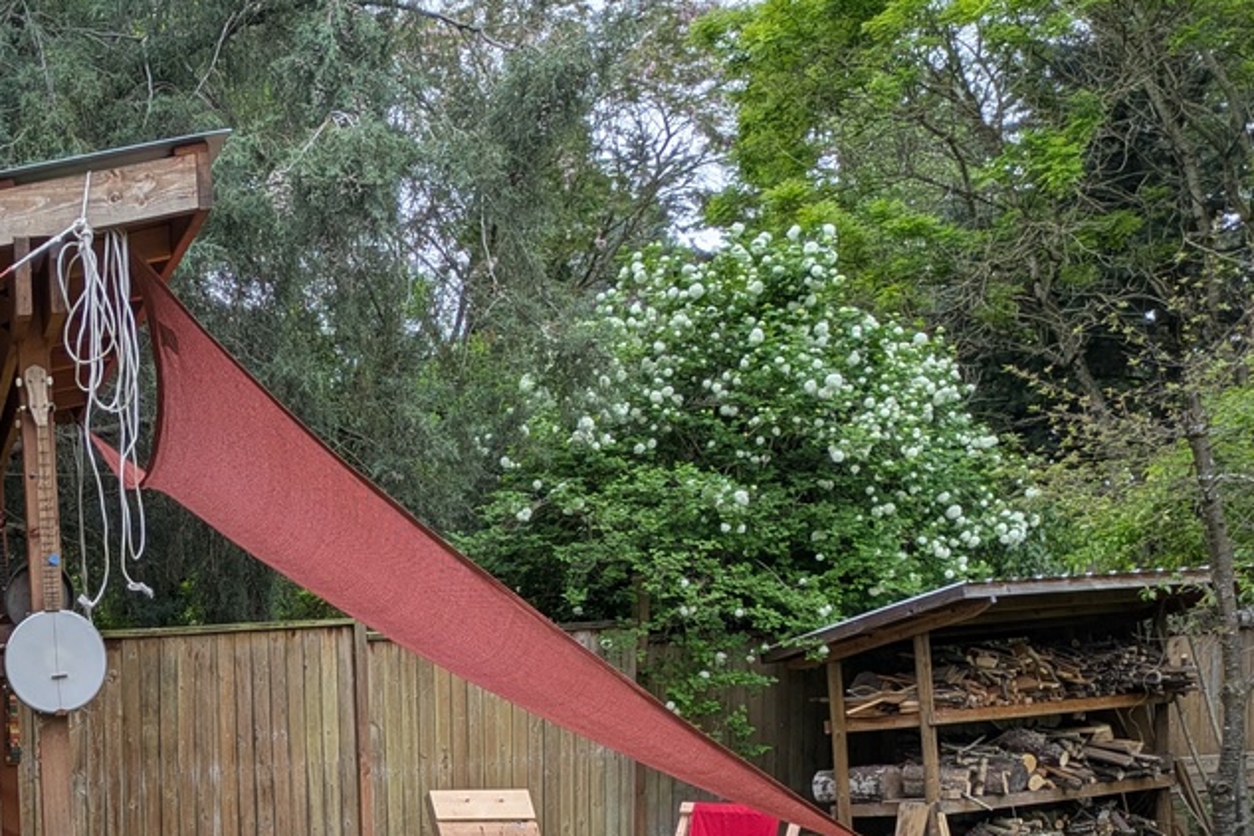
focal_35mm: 57
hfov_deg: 32.5
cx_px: 31
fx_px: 1985
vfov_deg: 22.3
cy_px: 941
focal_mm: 5.43
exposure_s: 1/219
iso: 30
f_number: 1.89
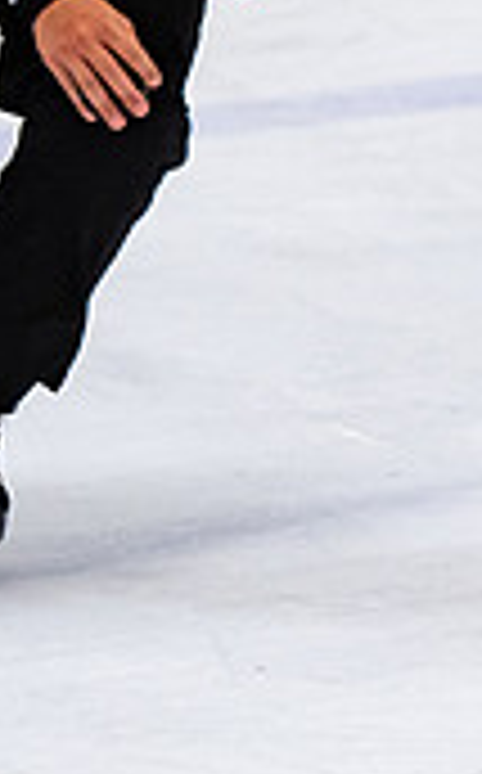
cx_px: 248
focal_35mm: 846
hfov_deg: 1.5
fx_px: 17841
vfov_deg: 2.5
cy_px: -289
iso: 1000
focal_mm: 125
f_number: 3.5
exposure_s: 1/800
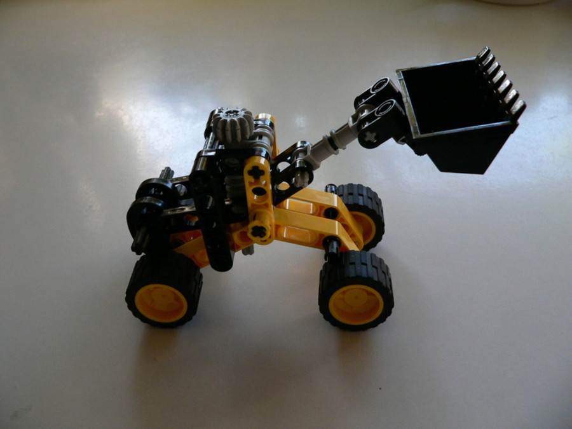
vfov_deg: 39.7
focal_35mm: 36
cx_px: 286
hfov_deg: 51.4
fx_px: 595
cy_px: 214
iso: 200
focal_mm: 6
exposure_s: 1/80
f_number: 2.8
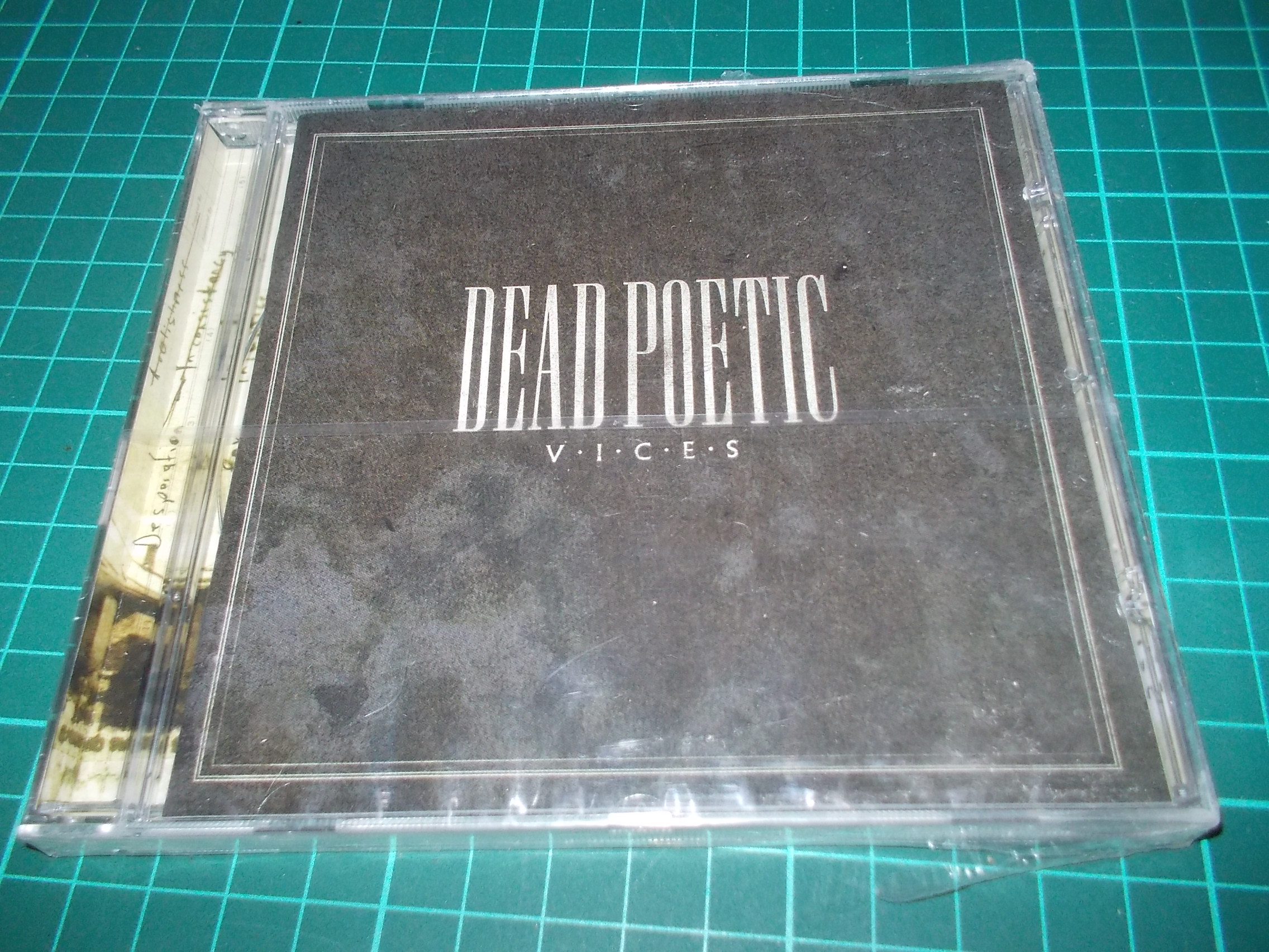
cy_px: 476
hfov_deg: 61.7
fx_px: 1063
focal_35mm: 29
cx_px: 634
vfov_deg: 48.2
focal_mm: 4.1
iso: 200
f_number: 3.3
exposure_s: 1/30
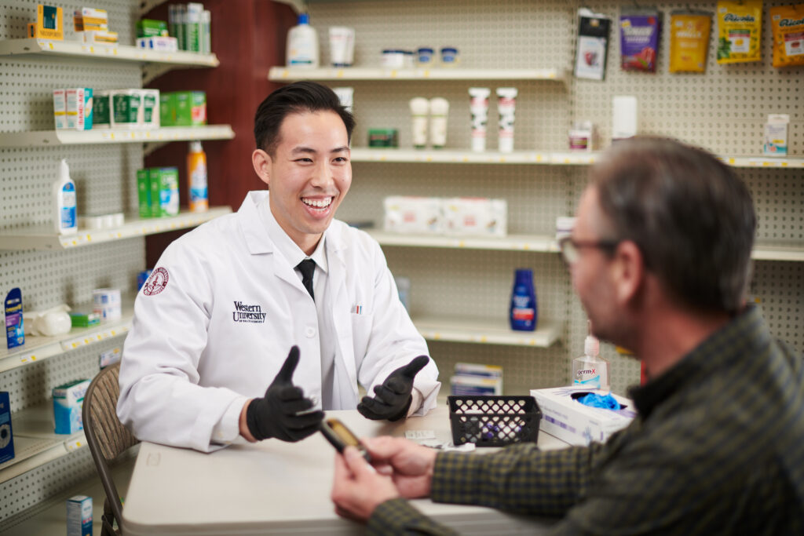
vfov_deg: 27.0
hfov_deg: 39.6
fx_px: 1117
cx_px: 402
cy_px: 268
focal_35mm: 50
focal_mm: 50
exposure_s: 1/200
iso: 100
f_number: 1.8
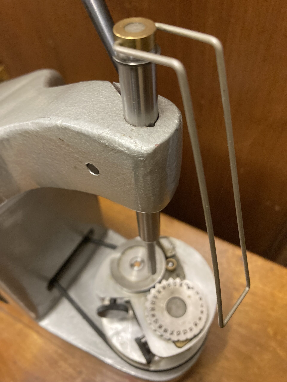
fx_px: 310
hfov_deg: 49.7
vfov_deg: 63.4
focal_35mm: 28
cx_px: 144
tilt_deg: -52.7
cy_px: 191
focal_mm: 3.99
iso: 250
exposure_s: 1/33
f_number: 1.8
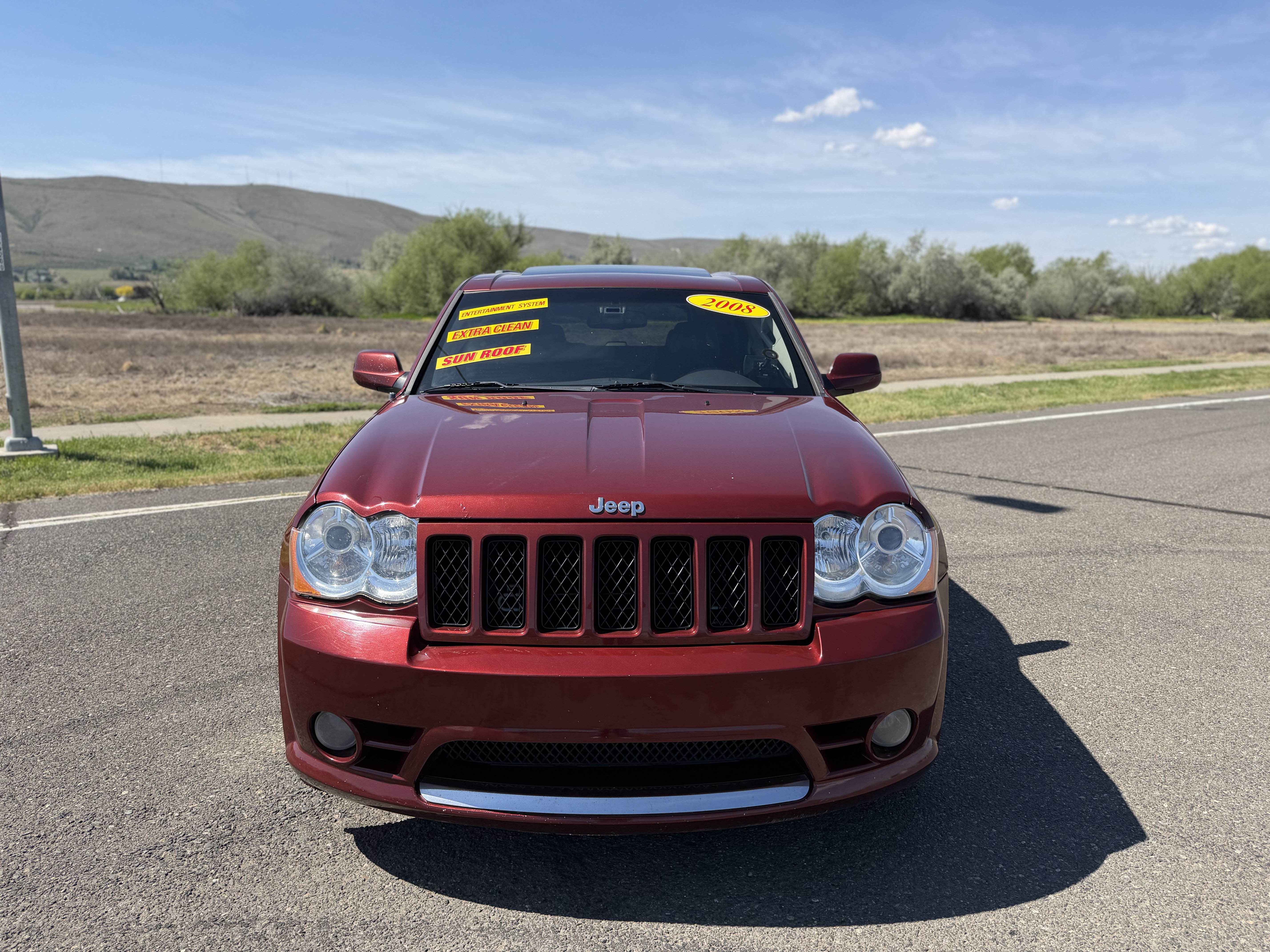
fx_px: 881
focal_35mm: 24
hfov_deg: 71.6
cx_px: 635
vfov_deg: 56.8
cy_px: 476
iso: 80
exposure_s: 1/3759
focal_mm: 6.76
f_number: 1.78
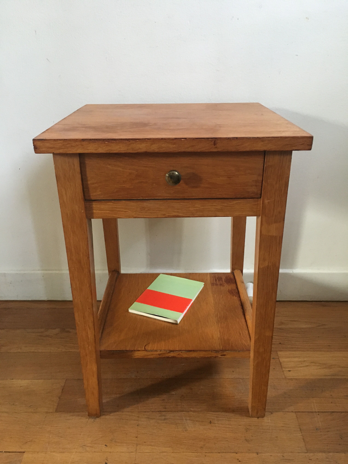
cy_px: 232
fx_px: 389
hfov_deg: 48.2
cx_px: 174
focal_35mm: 29
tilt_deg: -24.6
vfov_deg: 61.7
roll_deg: +0.6
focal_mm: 4.15
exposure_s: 1/17
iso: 250
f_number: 2.2
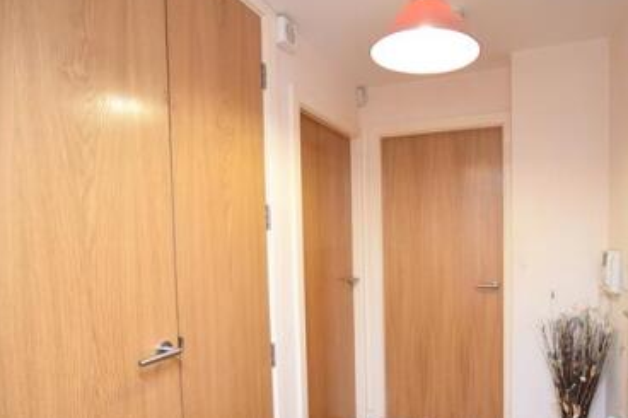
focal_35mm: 22
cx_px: 365
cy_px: 248
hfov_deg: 77.2
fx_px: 389
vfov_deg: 56.1
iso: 900
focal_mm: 11.5
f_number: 3.5
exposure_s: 1/60
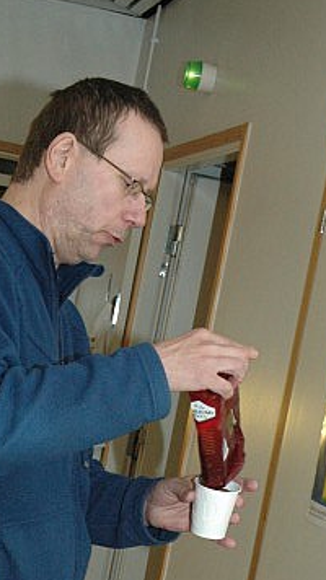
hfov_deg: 12.0
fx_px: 1554
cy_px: 456
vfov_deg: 20.9
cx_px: 99
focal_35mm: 101
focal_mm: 38
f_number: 7.1
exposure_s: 1/60
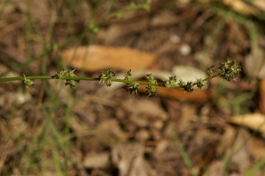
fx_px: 1103
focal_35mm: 150
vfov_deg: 9.1
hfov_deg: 13.7
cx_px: 132
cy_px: 88
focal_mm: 100
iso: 100
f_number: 9
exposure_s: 1/300
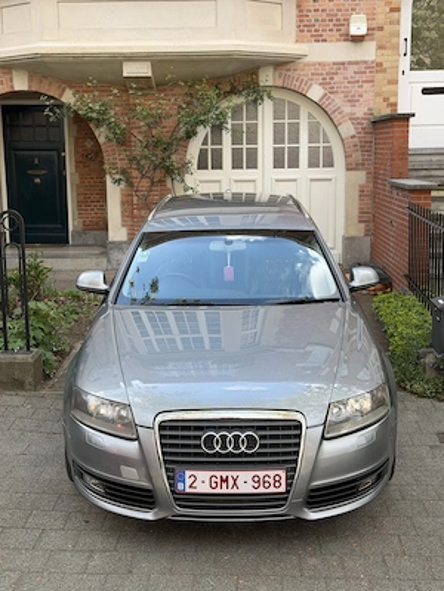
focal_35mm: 48
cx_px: 222
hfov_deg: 30.3
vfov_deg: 39.7
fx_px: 821
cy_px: 296
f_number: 1.78
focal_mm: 6.76
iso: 80
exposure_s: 1/1403
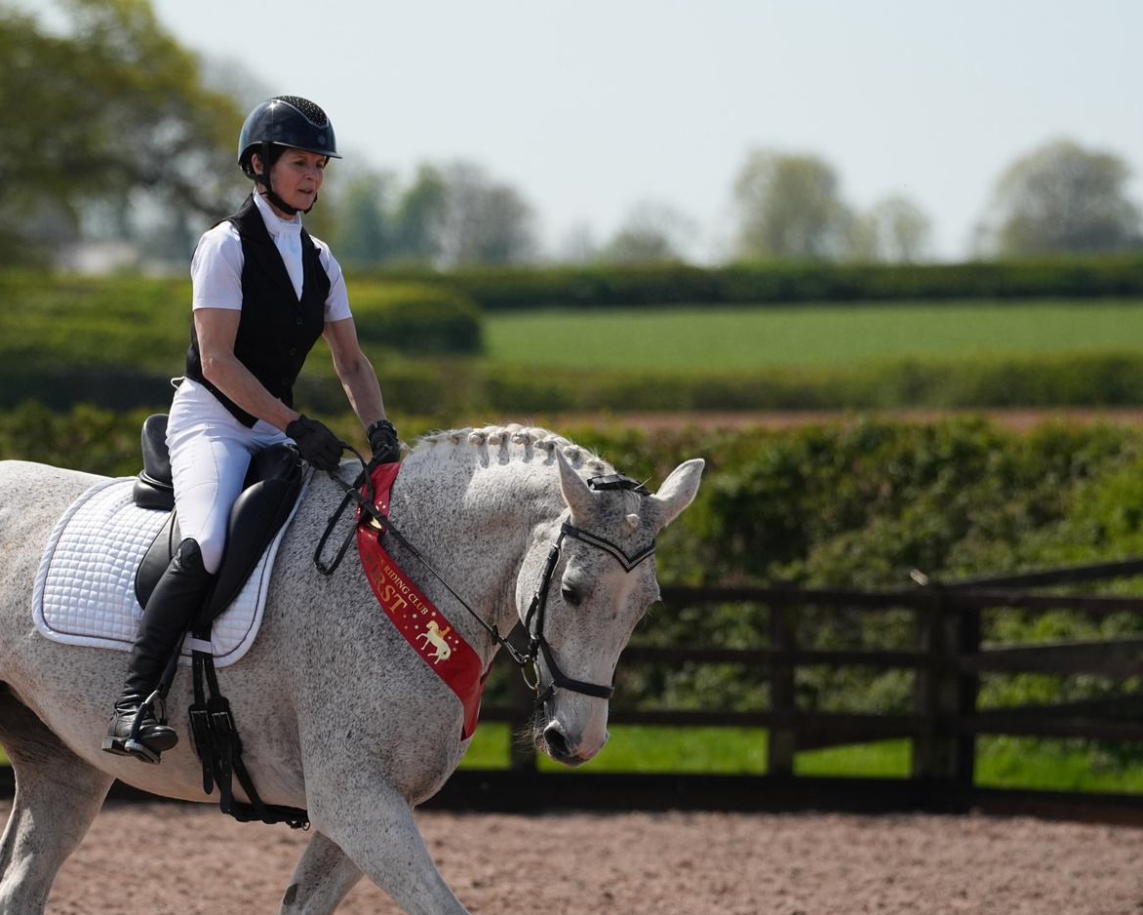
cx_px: 227
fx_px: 13872
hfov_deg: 4.7
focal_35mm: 410
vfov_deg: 3.8
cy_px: 504
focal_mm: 200
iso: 500
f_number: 4
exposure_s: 1/5000
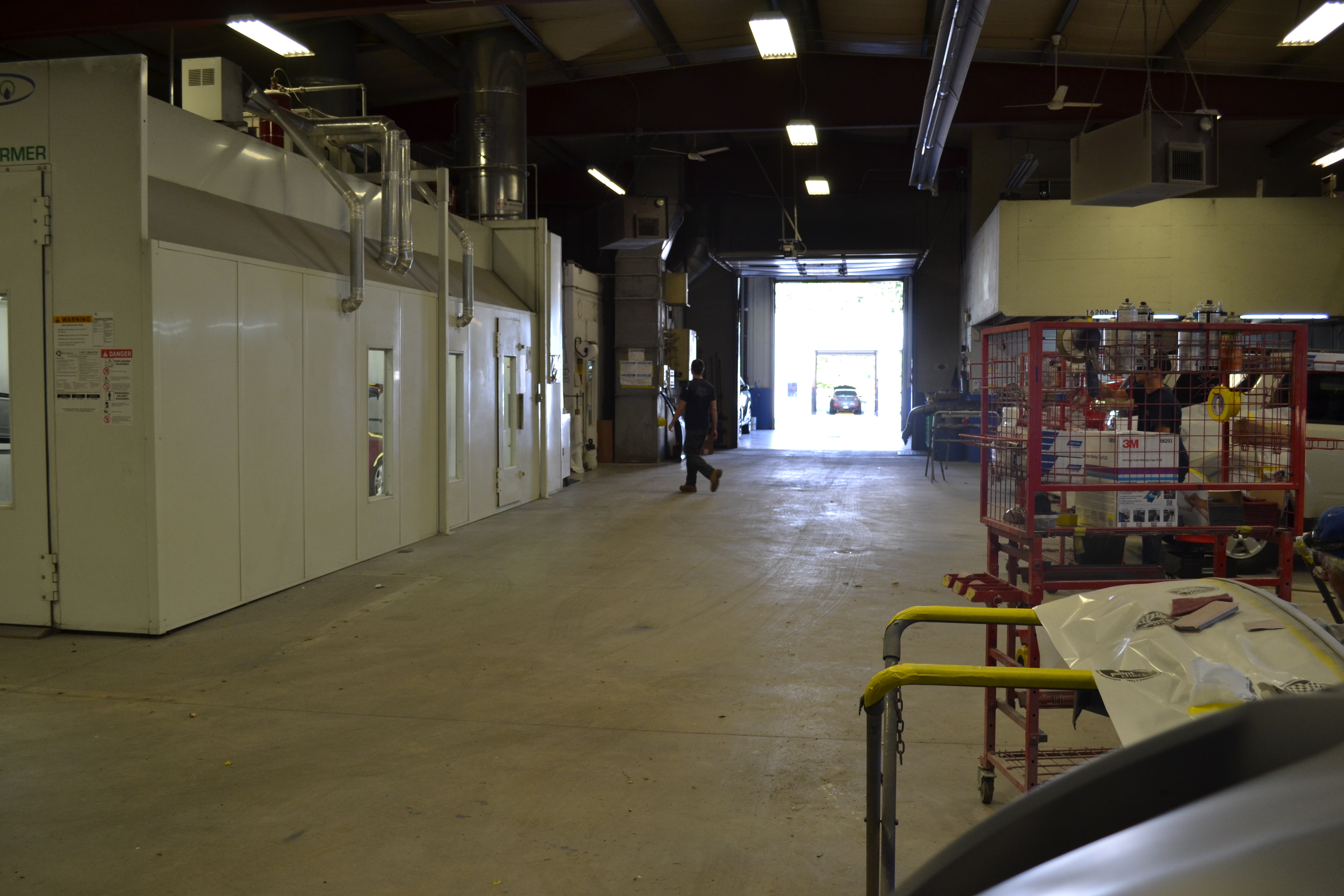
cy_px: 448
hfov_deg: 57.2
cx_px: 672
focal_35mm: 33
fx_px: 1232
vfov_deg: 40.0
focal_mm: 22
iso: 400
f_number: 5
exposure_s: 1/100
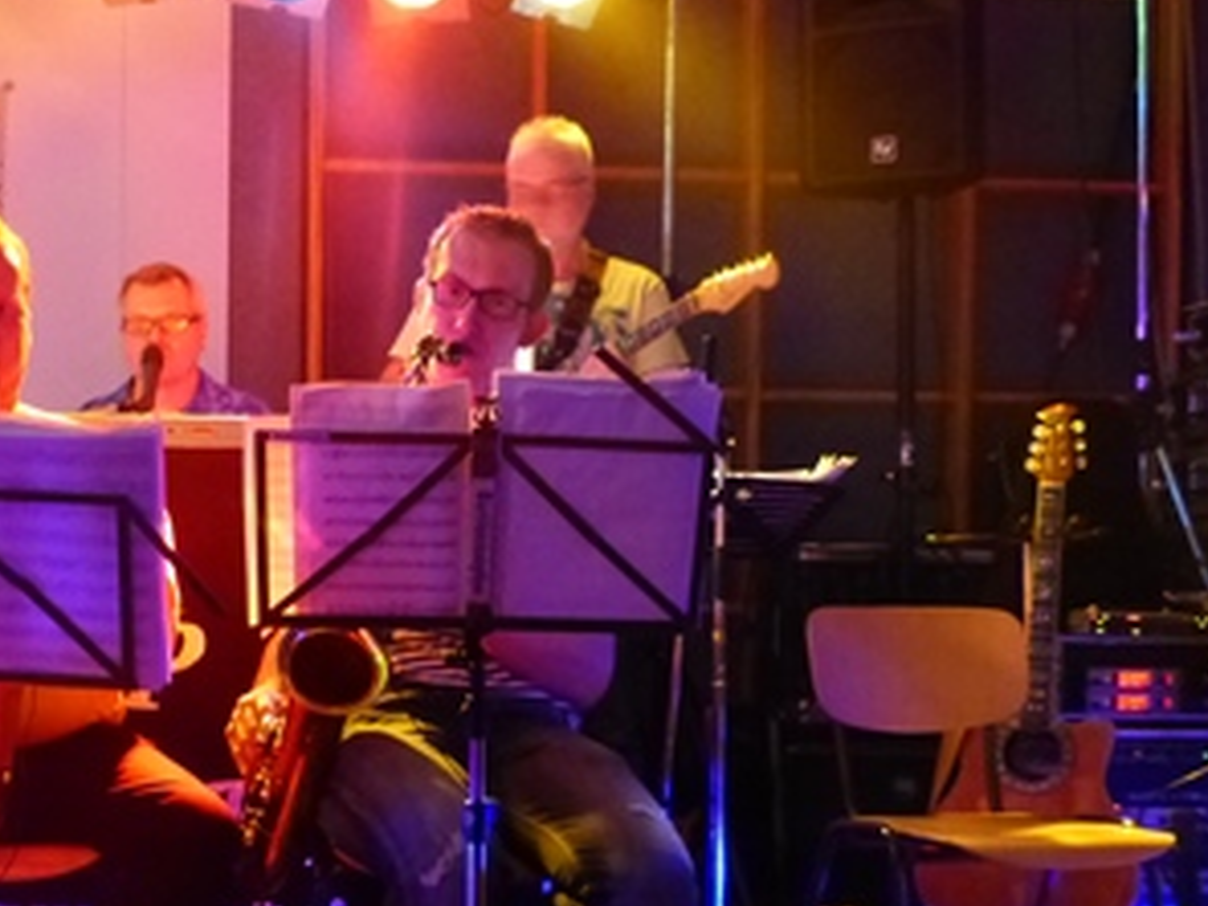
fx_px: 1884
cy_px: 592
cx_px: 412
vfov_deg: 26.9
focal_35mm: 54
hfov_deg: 35.2
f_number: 2.8
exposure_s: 1/15
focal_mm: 4.5
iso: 800
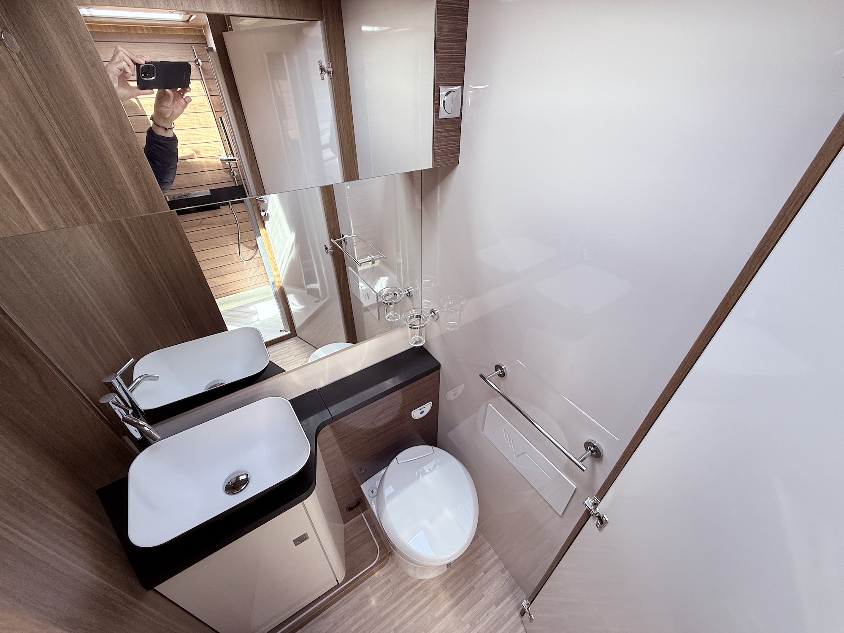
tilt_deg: -36.6
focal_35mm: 14
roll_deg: +1.8
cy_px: 316
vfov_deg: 85.7
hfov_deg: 102.1
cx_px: 422
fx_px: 341
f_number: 2.2
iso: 64
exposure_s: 1/125
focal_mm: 2.22
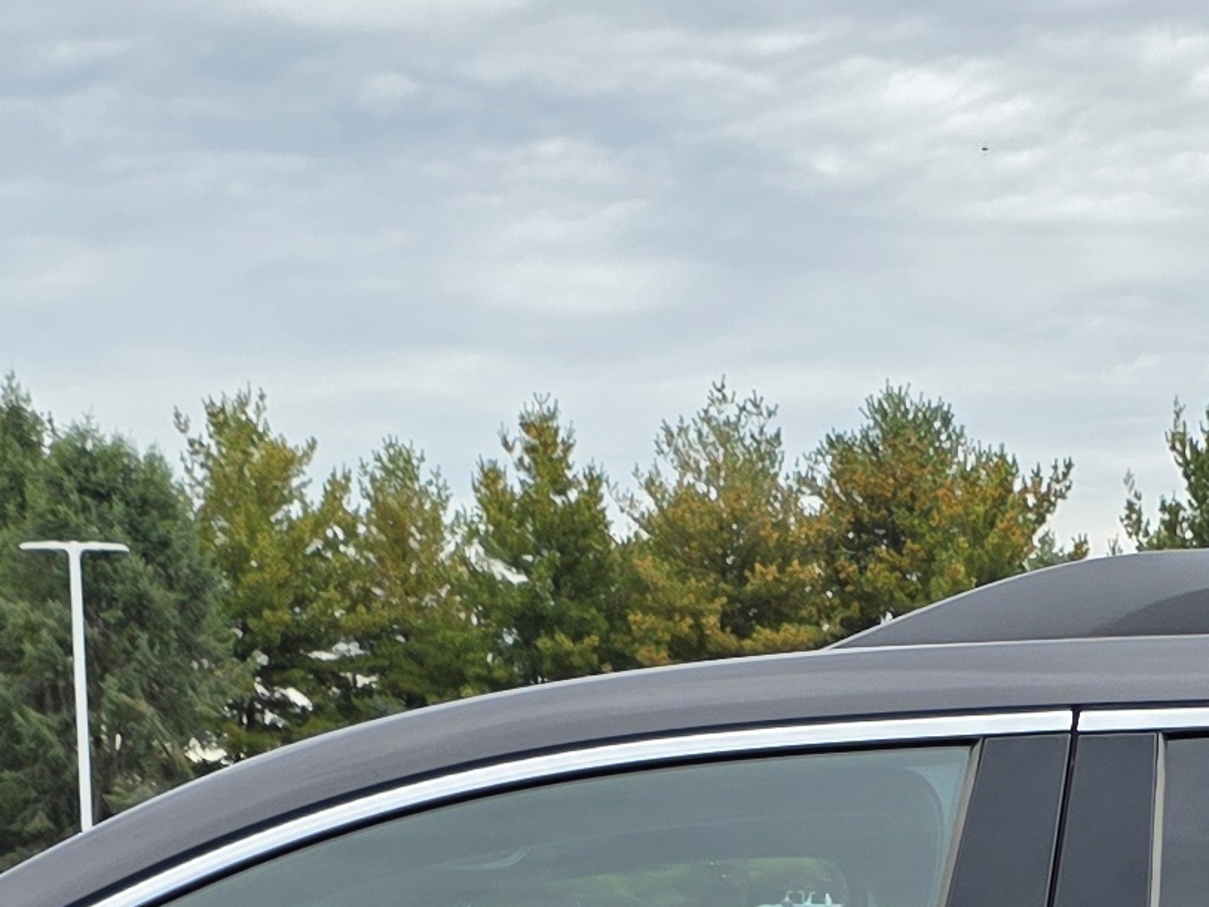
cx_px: 860
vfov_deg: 11.8
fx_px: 3948
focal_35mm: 113
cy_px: 1790
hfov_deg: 17.3
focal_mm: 6.3
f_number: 1.7
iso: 25
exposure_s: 1/359
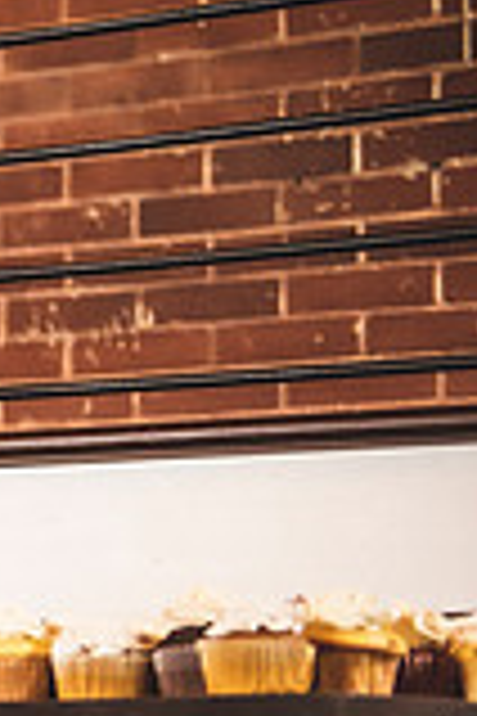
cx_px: -819
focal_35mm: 161
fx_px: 3200
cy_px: 457
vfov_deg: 12.7
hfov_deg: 7.7
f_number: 2.8
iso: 500
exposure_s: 1/125
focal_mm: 44
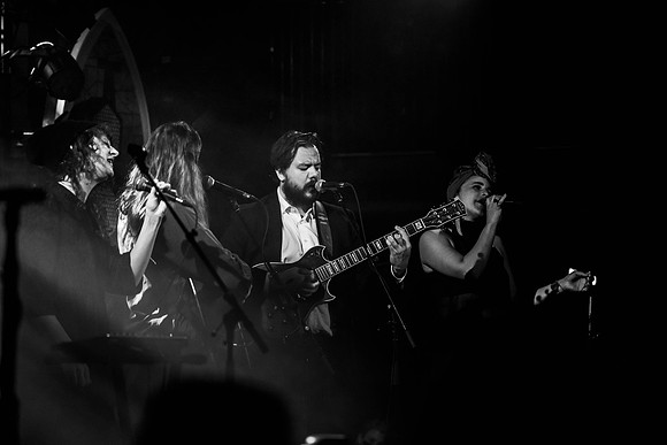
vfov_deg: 12.0
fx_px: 2113
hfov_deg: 17.9
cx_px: 334
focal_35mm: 114
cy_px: 222
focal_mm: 114
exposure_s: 1/250
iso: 1000
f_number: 2.8
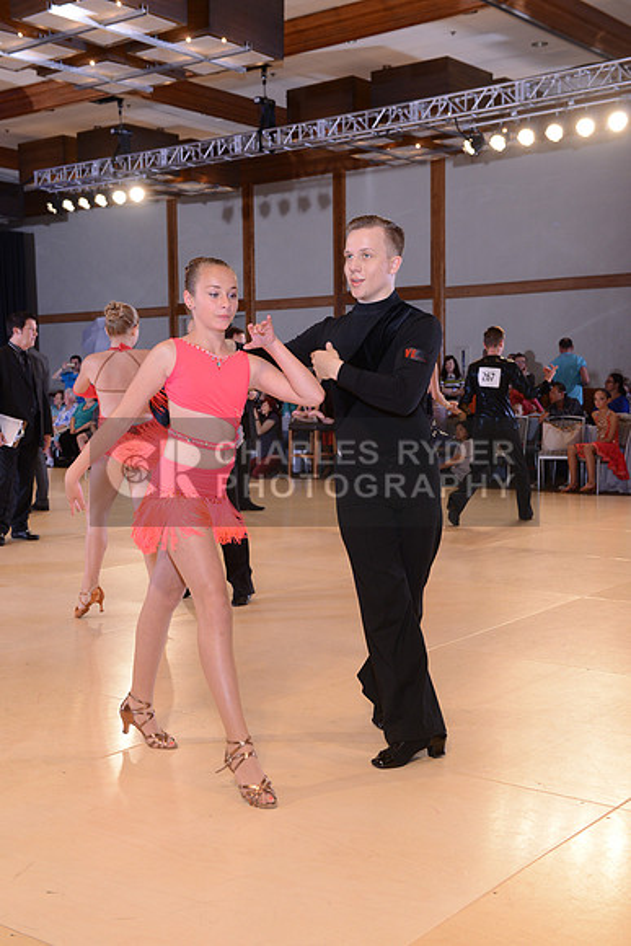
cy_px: 473
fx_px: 1261
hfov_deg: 28.1
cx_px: 316
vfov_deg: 41.1
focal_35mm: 48
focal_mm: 48
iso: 1250
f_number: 7.1
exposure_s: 1/250
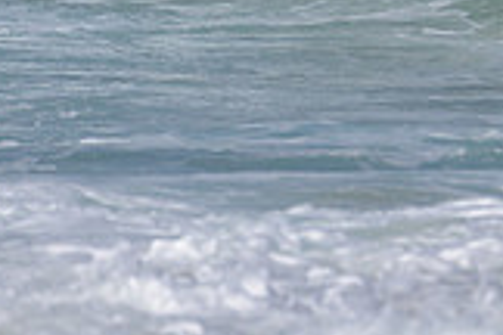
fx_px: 30764
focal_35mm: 2202
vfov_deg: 0.6
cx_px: 606
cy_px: -195
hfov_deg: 0.9
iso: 72
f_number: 5.6
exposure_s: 1/2000
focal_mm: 500
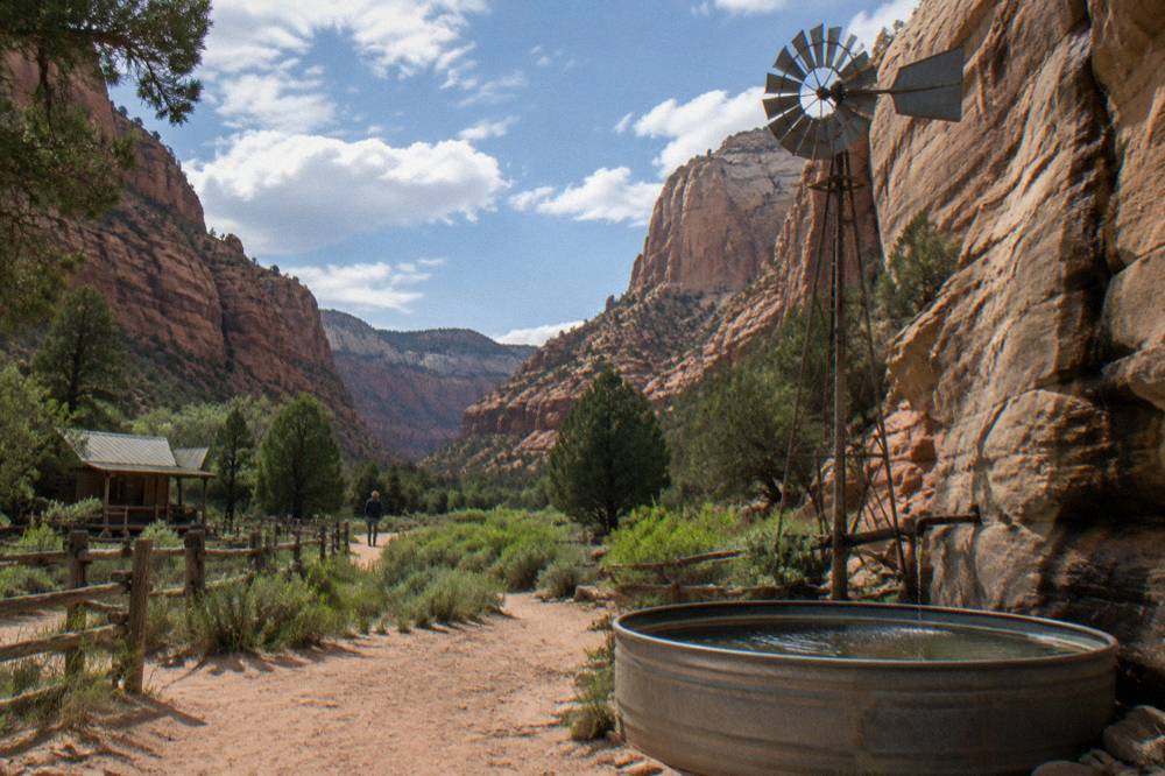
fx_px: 1197
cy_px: 388
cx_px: 582
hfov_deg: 51.9
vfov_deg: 35.9
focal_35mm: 37
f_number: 5.6
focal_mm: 37
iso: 500
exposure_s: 1/800
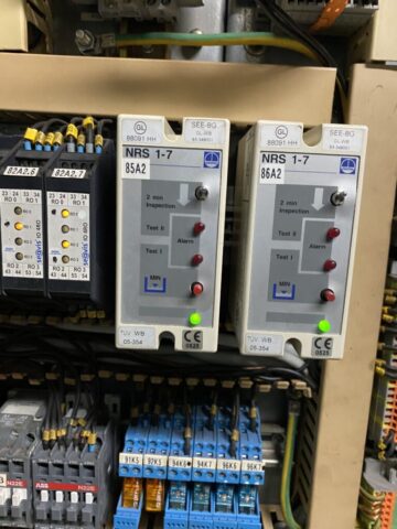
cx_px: 198
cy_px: 264
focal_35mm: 26
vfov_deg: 67.3
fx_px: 398
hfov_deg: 53.1
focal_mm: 4.25
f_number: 1.8
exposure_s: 1/40
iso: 400
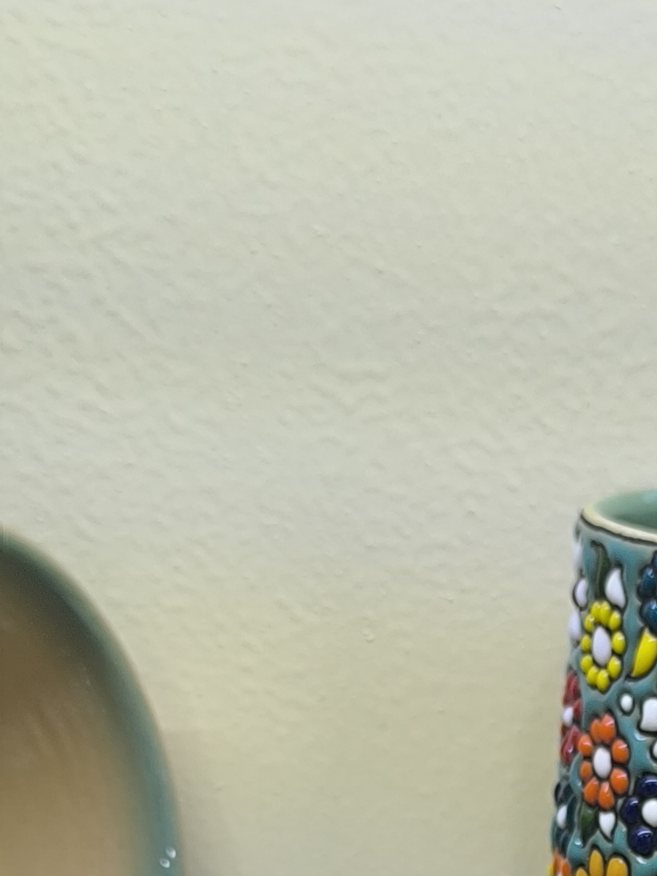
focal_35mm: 142
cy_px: 1317
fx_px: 3595
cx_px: 1012
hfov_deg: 10.1
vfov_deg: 13.1
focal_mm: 6.14
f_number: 1.65
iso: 160
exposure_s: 1/100
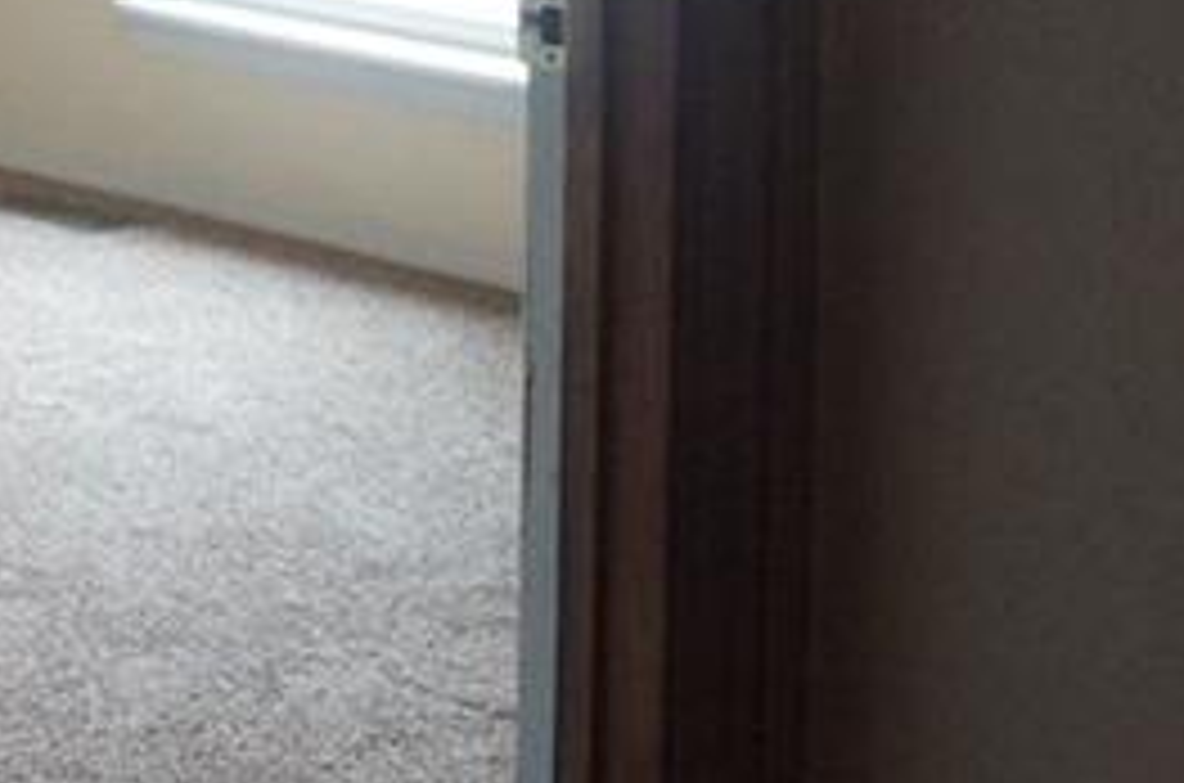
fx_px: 3839
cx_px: -977
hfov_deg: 15.1
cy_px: -270
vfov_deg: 11.3
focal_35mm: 117
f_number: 4
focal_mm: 20
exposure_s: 1/160
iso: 2500
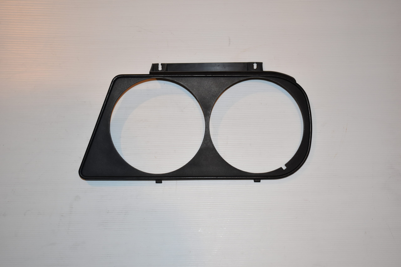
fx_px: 601
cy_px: 134
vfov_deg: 25.1
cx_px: 200
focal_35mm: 54
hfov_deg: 36.9
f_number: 4.8
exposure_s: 1/80
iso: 800
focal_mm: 36
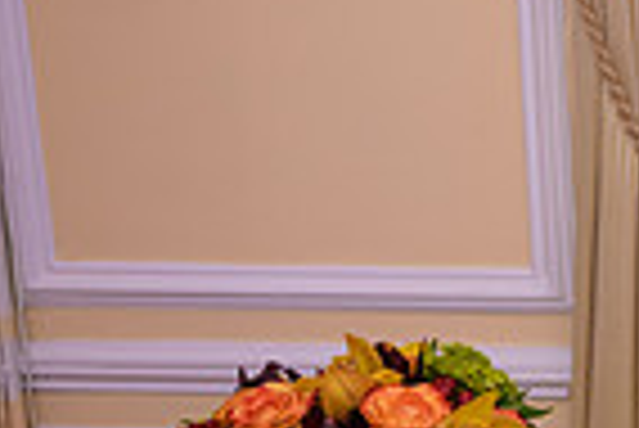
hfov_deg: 15.2
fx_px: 1954
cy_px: 264
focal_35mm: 110
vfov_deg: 12.5
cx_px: 1251
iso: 1600
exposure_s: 1/125
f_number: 3.2
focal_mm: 27
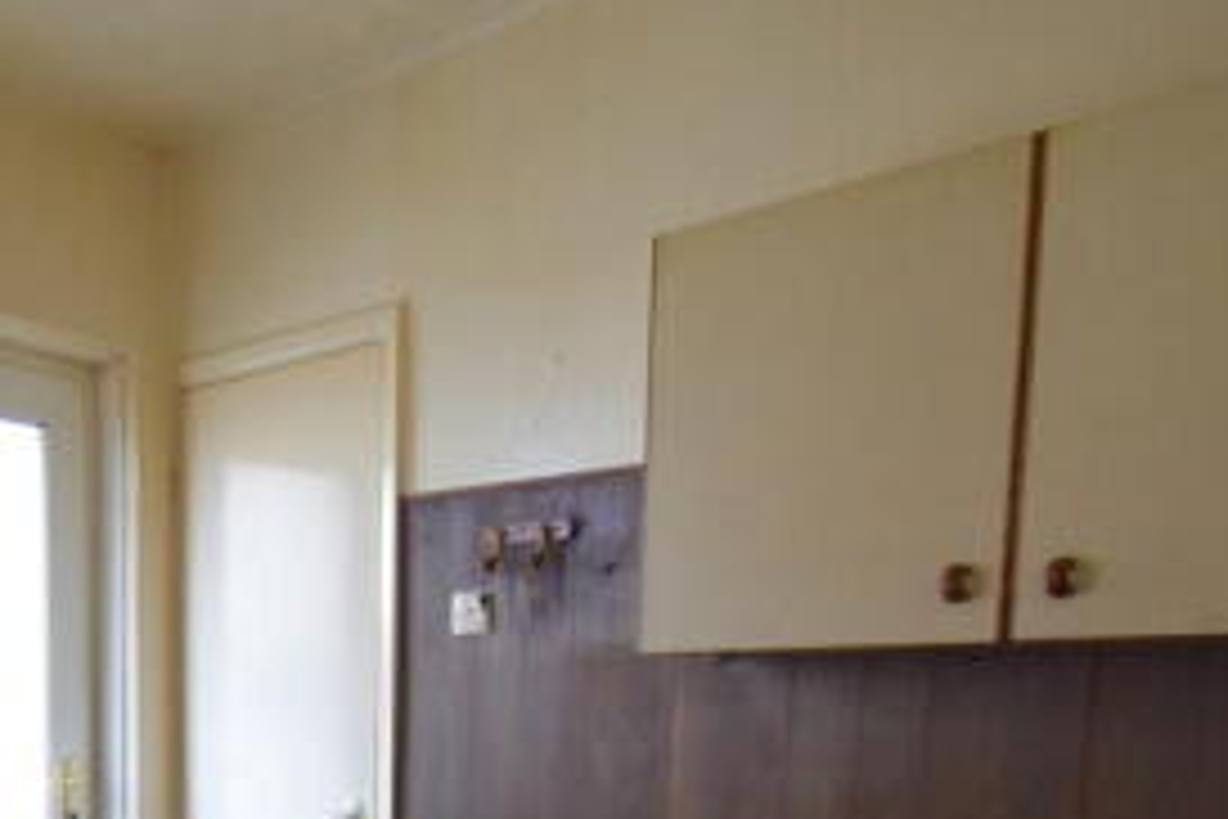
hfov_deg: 50.0
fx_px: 1228
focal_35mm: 36
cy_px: 862
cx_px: 247
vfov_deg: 33.1
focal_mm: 10
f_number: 3.5
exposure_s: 1/60
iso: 1400
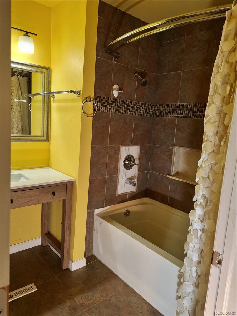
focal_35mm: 25
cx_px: 118
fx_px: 228
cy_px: 158
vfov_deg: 69.4
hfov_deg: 54.9
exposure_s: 1/120
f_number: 1.8
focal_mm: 5.23
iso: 80
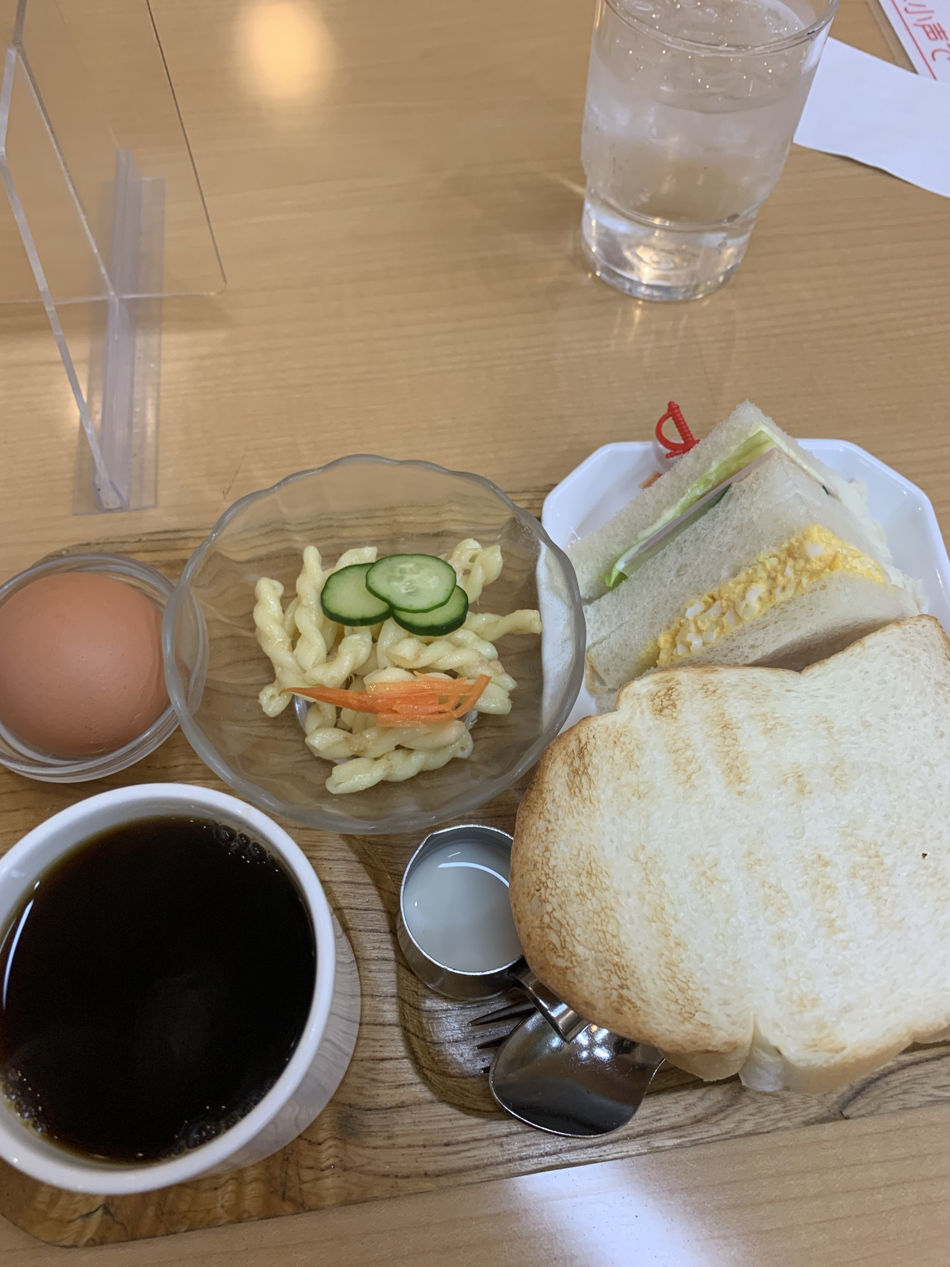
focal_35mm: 26
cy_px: 634
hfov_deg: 53.1
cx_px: 475
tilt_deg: -61.6
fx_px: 951
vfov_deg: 67.3
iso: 100
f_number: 1.8
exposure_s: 1/60
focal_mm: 4.25
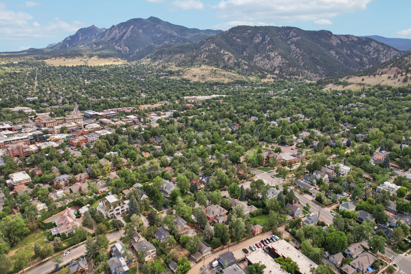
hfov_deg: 78.6
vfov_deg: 57.2
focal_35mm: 22
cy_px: 137
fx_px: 251
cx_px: 206
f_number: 2.8
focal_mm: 8.4
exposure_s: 1/180
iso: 100
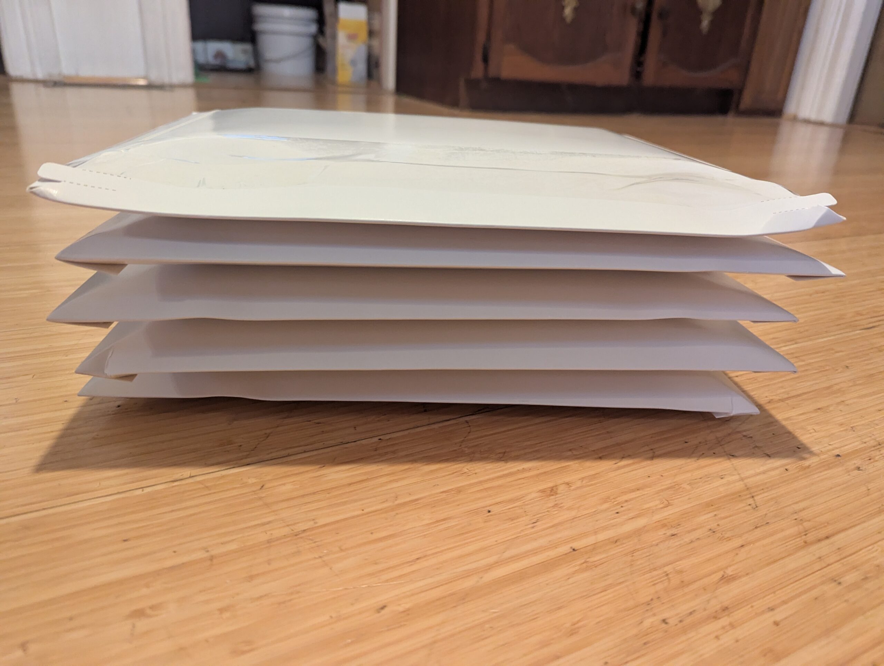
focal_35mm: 24
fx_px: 614
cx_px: 442
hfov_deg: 71.5
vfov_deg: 56.9
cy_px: 333
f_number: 1.85
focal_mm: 6.81
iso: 1019
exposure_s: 1/120
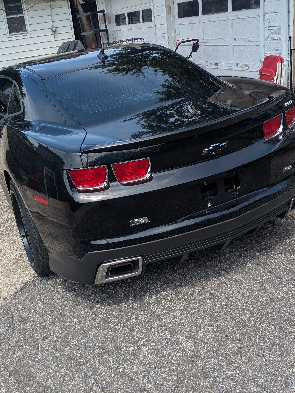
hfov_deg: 38.3
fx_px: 420
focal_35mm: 37
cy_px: 163
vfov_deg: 49.9
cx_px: 104
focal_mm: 5.43
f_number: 1.89
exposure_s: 1/1292
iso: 49
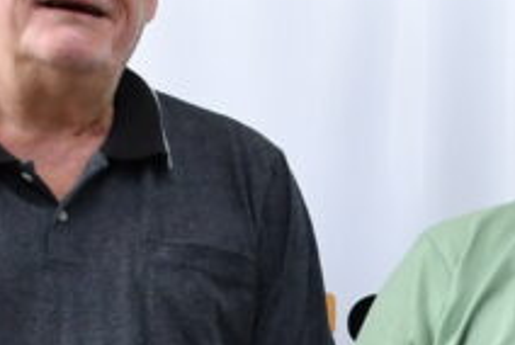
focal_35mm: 226
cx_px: 675
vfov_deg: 5.9
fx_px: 3238
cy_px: 733
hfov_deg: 8.9
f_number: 3.5
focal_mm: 20
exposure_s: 1/160
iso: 800
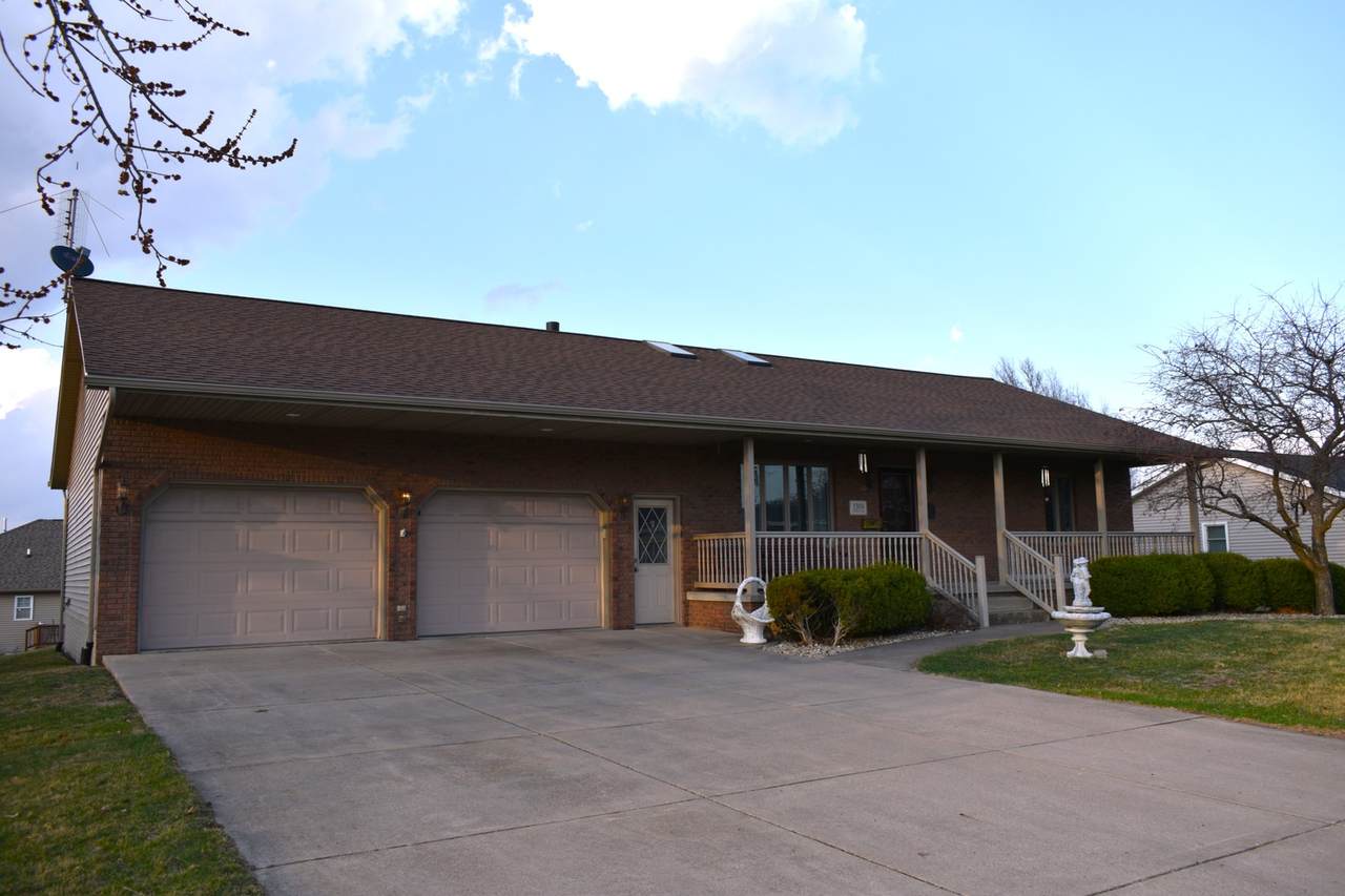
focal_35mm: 27
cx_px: 672
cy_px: 448
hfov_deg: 67.4
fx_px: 1009
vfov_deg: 47.9
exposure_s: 1/200
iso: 100
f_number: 5.6
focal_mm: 18
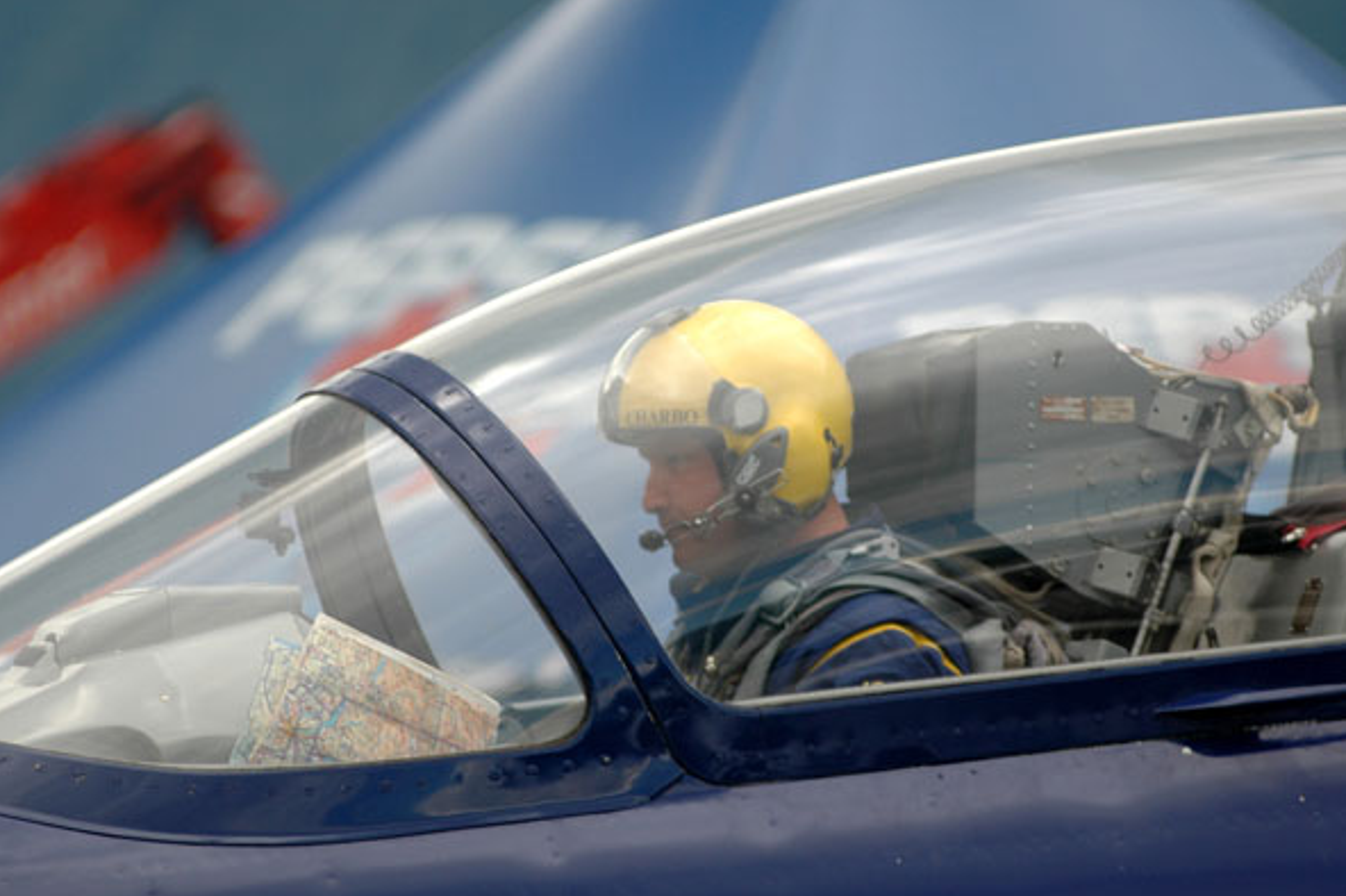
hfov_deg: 5.4
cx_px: 684
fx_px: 14199
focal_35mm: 380
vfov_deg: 3.6
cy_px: 524
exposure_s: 1/1250
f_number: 3.2
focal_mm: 200
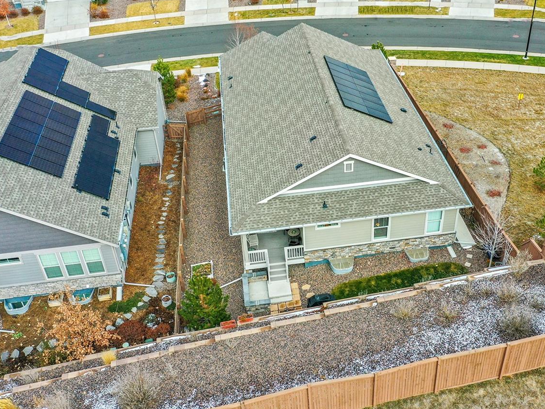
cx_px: 341
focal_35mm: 38
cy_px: 192
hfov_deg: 48.5
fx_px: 598
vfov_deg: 37.7
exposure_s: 1/240
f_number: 5
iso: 100
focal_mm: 10.26
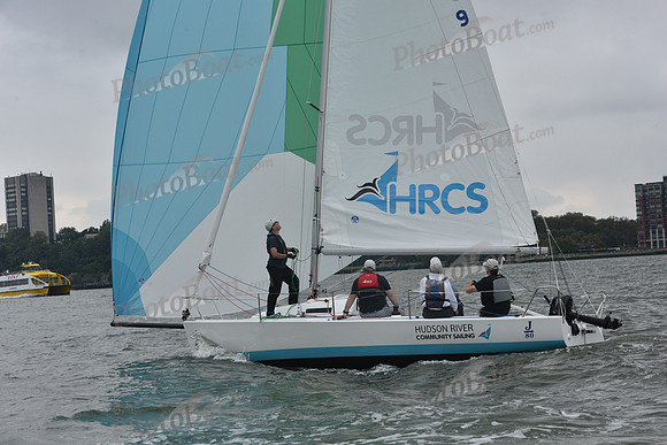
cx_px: 334
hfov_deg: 28.8
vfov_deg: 19.5
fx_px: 1297
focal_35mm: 70
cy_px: 222
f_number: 9
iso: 400
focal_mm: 70
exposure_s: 1/800
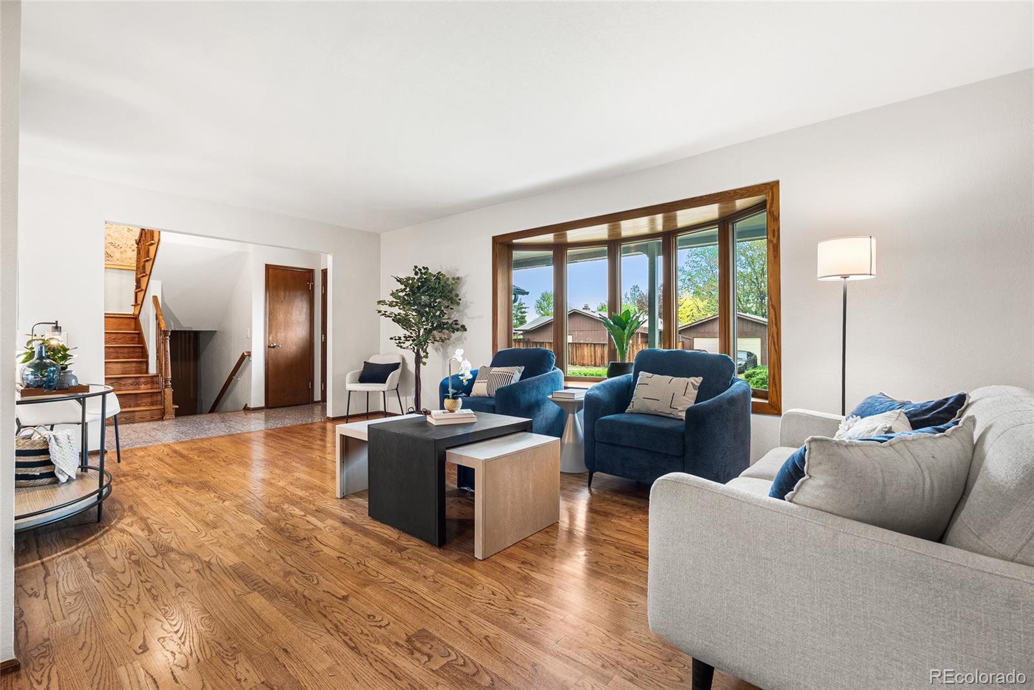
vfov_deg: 73.8
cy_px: 345
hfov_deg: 96.7
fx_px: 460
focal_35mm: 16
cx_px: 517
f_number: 8
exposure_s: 2.5
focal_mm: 16
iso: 200
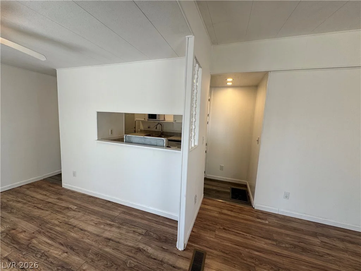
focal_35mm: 14
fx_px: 146
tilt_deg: -8.3
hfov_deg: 102.1
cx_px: 180
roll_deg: -2.8
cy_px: 136
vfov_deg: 85.7
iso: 64
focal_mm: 2.22
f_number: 2.2
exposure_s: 1/120
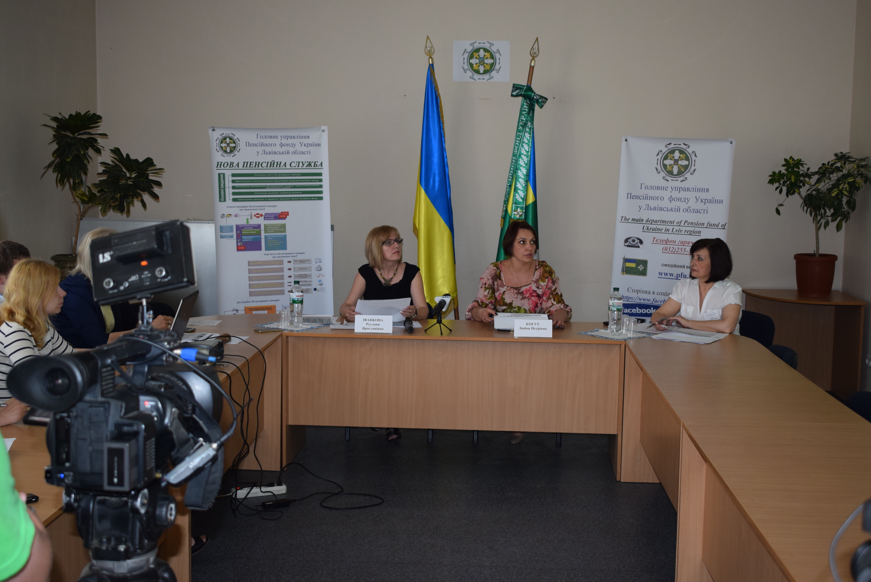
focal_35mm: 48
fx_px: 1162
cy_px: 291
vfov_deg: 28.1
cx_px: 436
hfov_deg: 41.1
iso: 800
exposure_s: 1/80
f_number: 4.5
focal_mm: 32
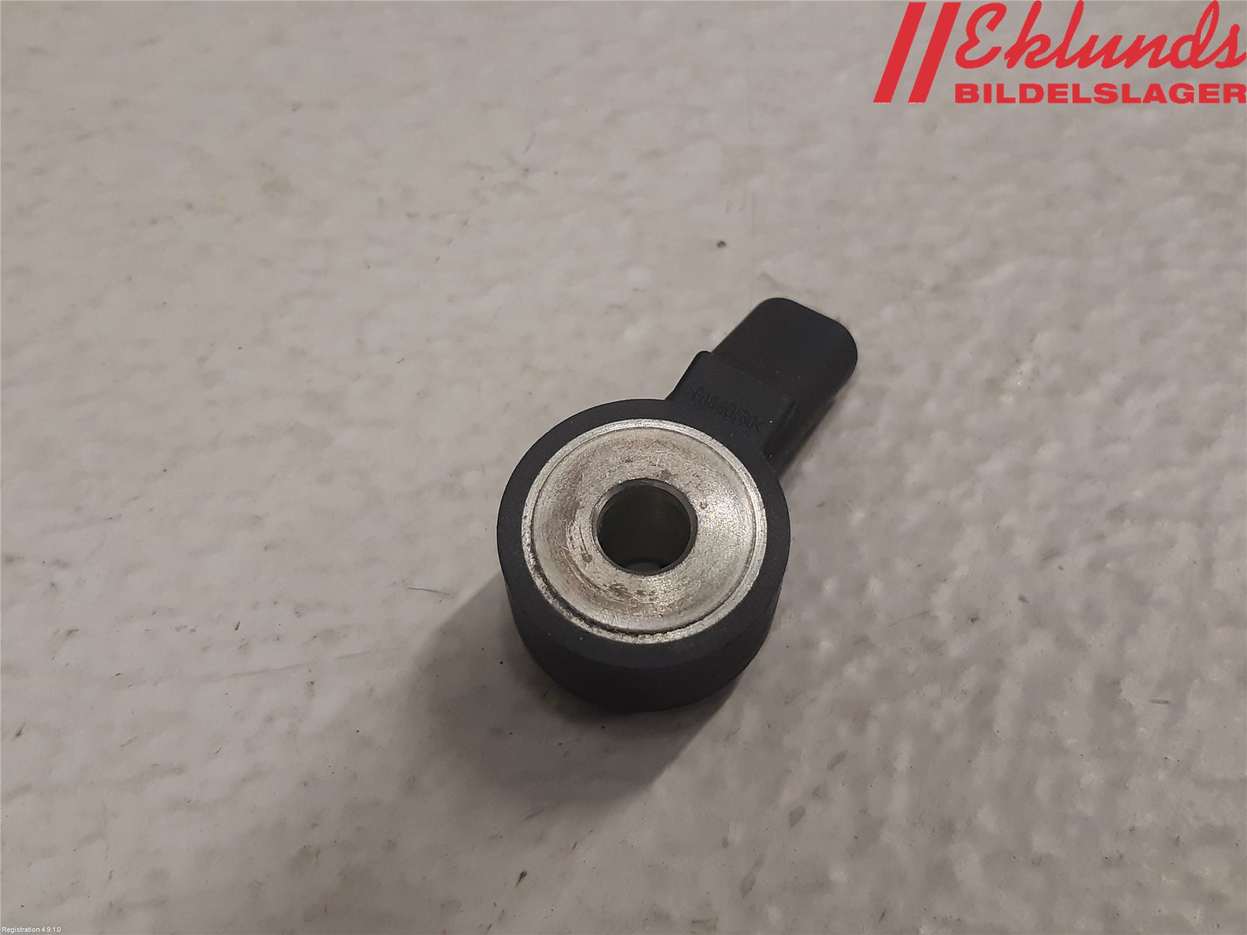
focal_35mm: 26
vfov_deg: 53.1
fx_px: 937
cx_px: 624
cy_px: 468
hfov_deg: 67.3
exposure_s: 1/50
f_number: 1.7
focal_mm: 3.93
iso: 100
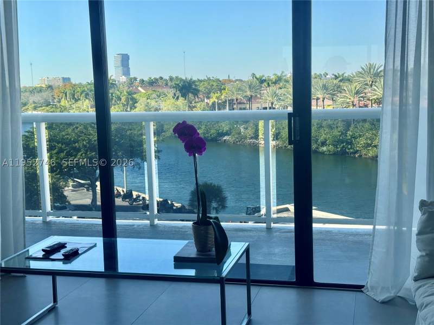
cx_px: 217
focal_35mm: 48
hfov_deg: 39.7
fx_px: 602
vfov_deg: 30.3
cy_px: 162
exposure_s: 1/1193
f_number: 1.78
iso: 64
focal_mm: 6.76
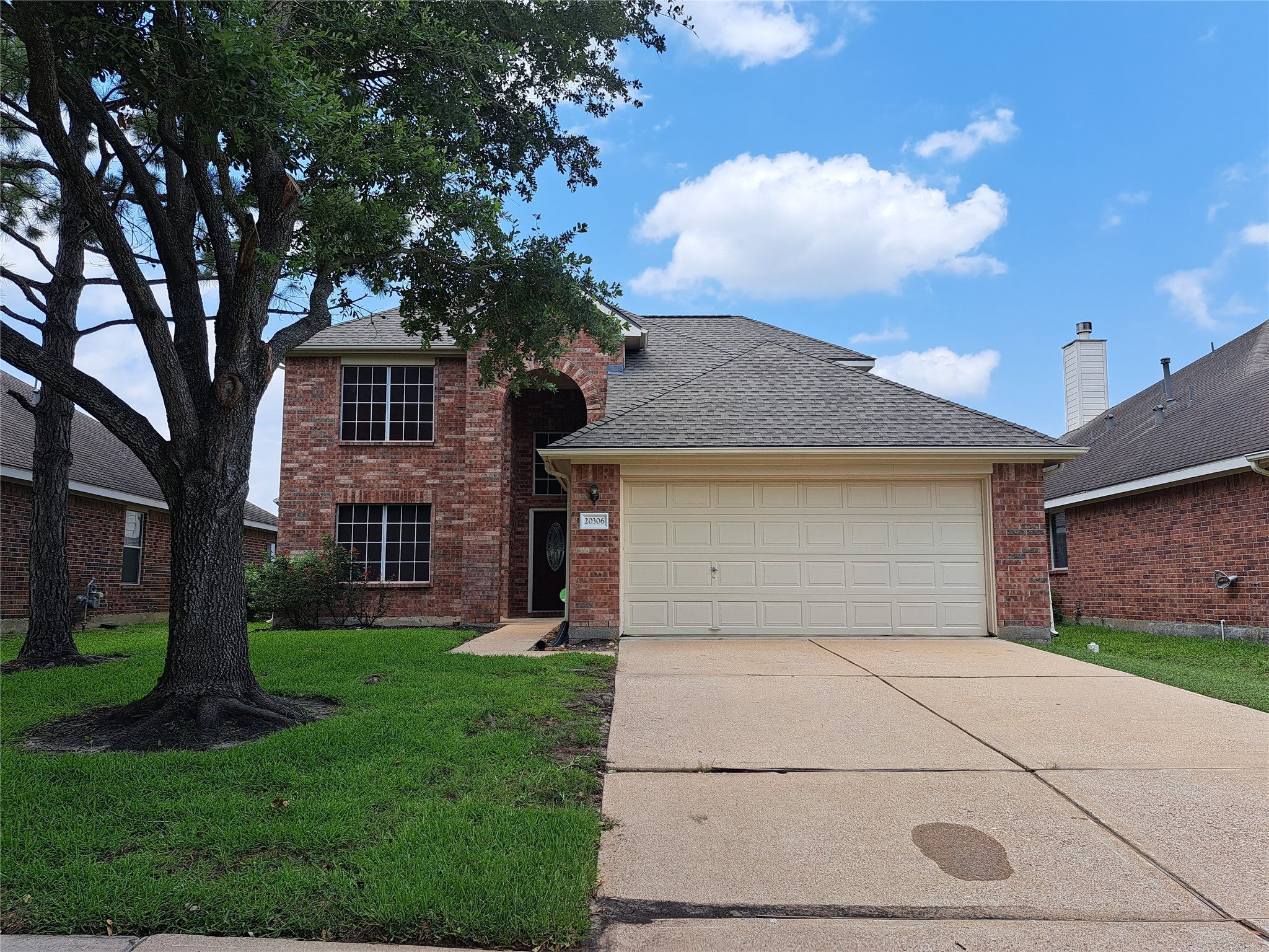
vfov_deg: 56.8
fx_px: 880
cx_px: 634
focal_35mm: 24
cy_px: 476
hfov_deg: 71.6
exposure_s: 1/1055
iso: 50
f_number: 1.8
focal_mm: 5.23
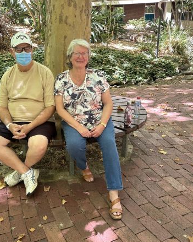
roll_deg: +1.8
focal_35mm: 32
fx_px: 229
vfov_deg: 55.7
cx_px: 57
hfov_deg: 44.7
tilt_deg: -18.0
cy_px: 122
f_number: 1.78
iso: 125
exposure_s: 1/121
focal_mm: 6.86
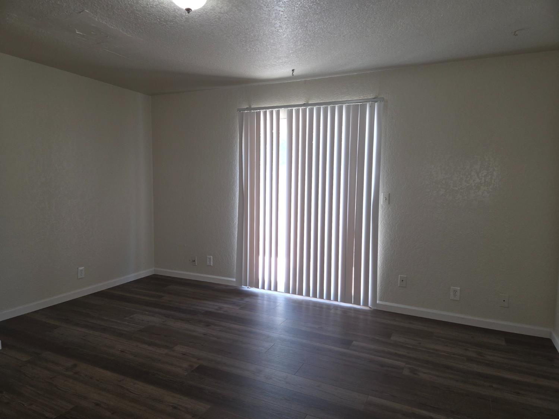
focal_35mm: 23
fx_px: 371
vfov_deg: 58.9
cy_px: 210
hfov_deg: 73.9
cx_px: 280
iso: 125
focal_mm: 5.4
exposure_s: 1/60
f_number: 1.8
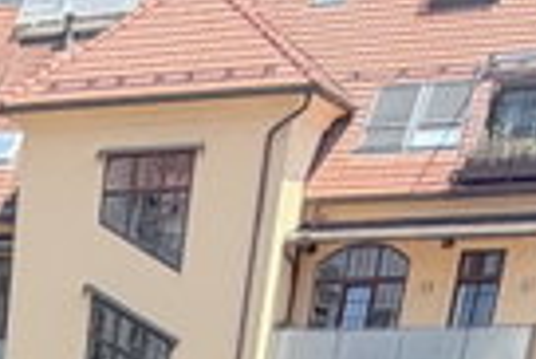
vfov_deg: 7.9
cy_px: 1412
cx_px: -325
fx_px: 1699
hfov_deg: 16.0
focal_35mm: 114
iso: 64
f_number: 2.2
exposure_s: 1/502
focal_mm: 2.22
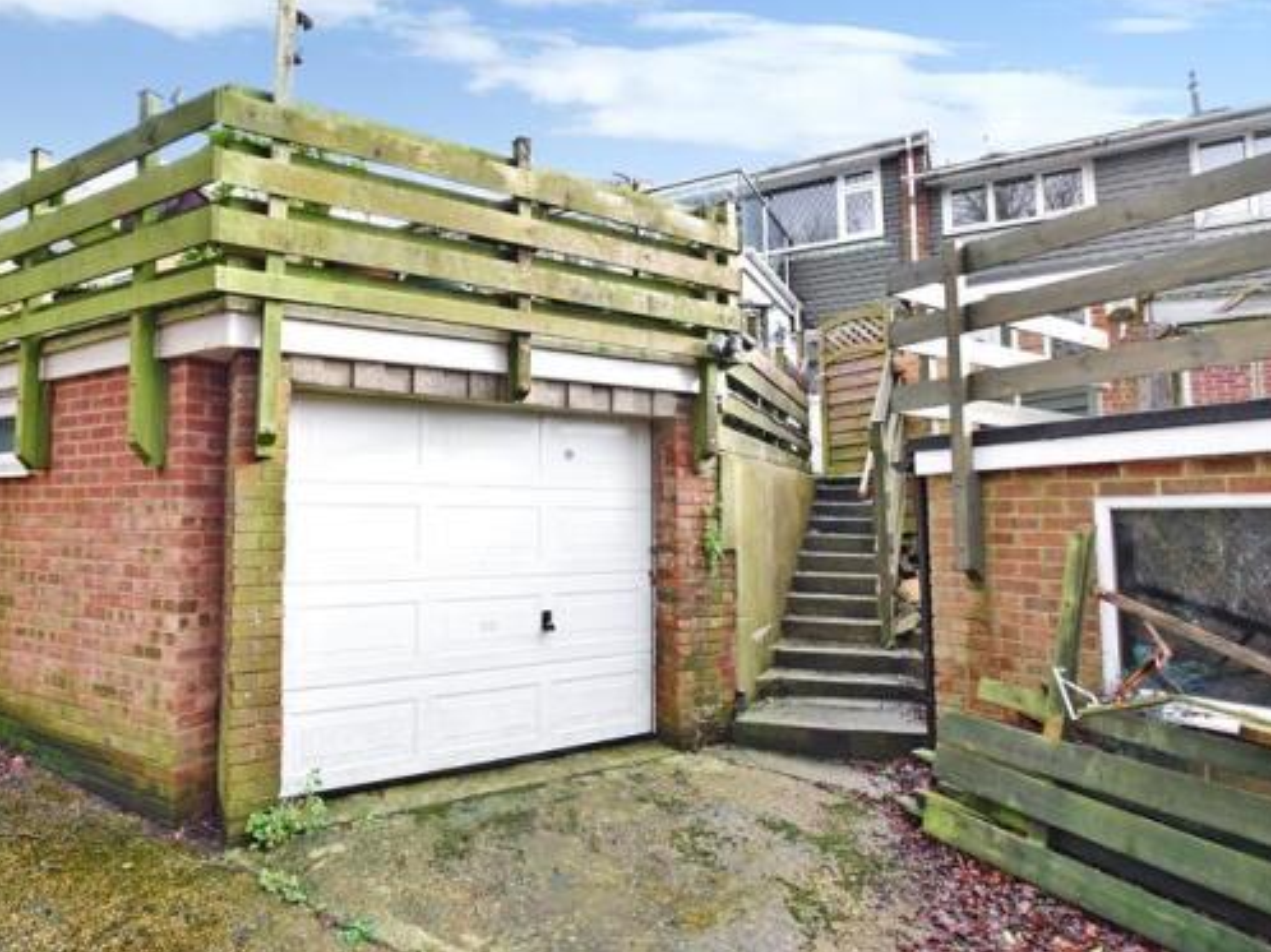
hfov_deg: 84.0
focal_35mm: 19
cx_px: 531
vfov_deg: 68.6
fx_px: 697
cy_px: 450
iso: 500
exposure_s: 1/80
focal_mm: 10
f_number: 10
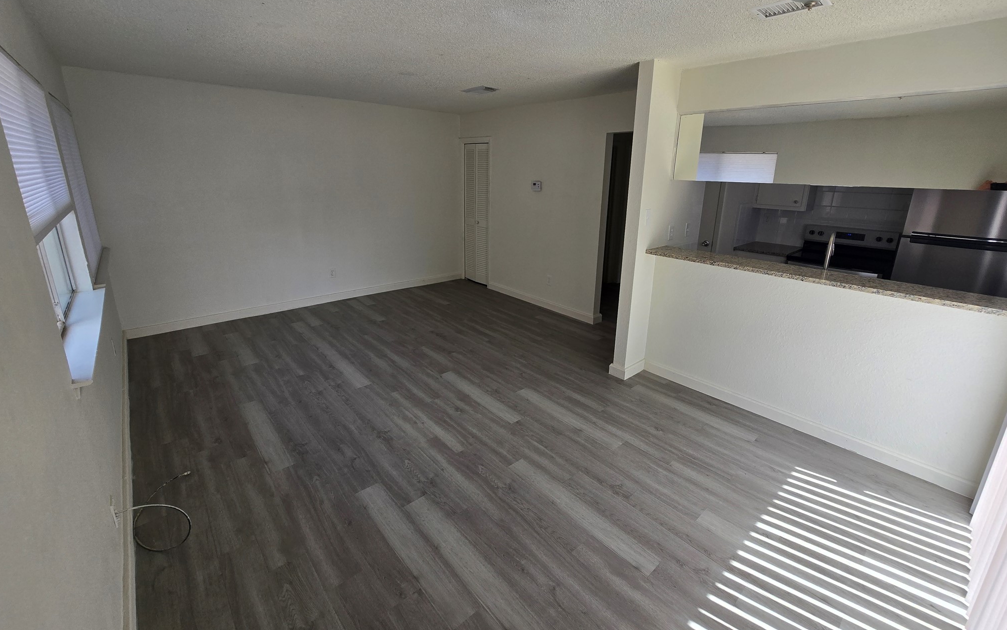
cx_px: 507
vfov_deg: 78.4
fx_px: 384
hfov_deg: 105.3
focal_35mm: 14
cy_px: 281
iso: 50
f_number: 2.2
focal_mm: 2.2
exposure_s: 1/316
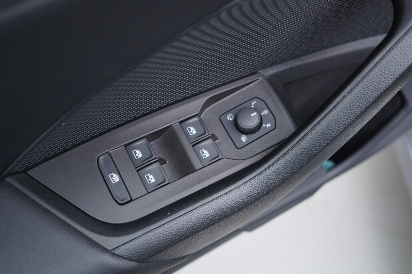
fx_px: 412
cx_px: 206
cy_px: 137
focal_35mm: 36
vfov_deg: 36.9
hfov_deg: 53.1
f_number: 2.8
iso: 200
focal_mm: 24
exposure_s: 1/40
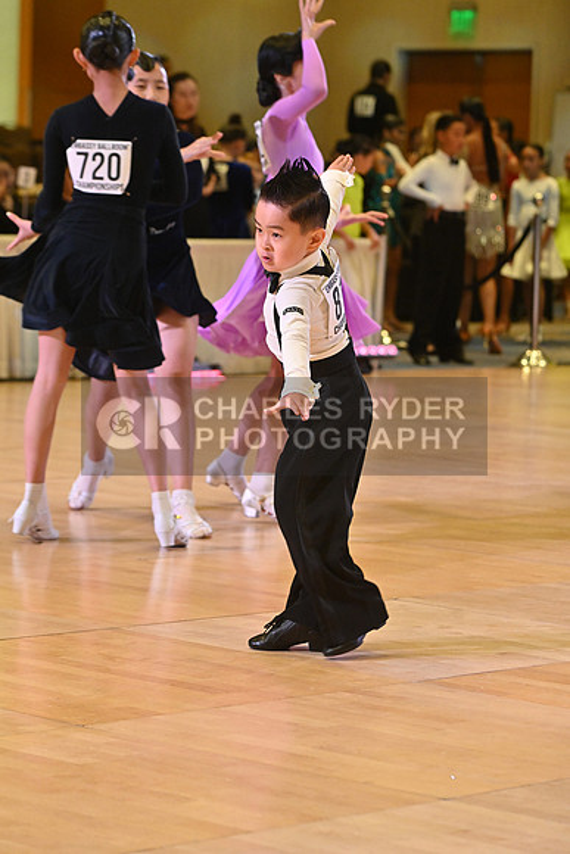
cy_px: 427
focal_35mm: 130
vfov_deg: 15.8
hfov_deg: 10.6
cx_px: 285
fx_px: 3085
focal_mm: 130
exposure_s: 1/400
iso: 4000
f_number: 6.3
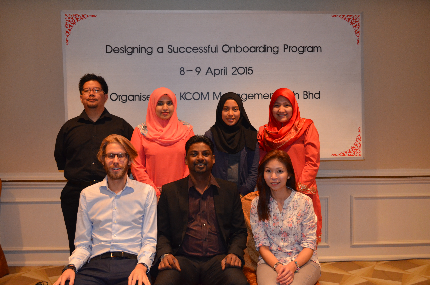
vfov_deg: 36.7
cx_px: 215
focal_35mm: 36
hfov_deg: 53.2
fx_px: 429
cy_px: 142
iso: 1600
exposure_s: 1/60
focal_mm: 24
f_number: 4
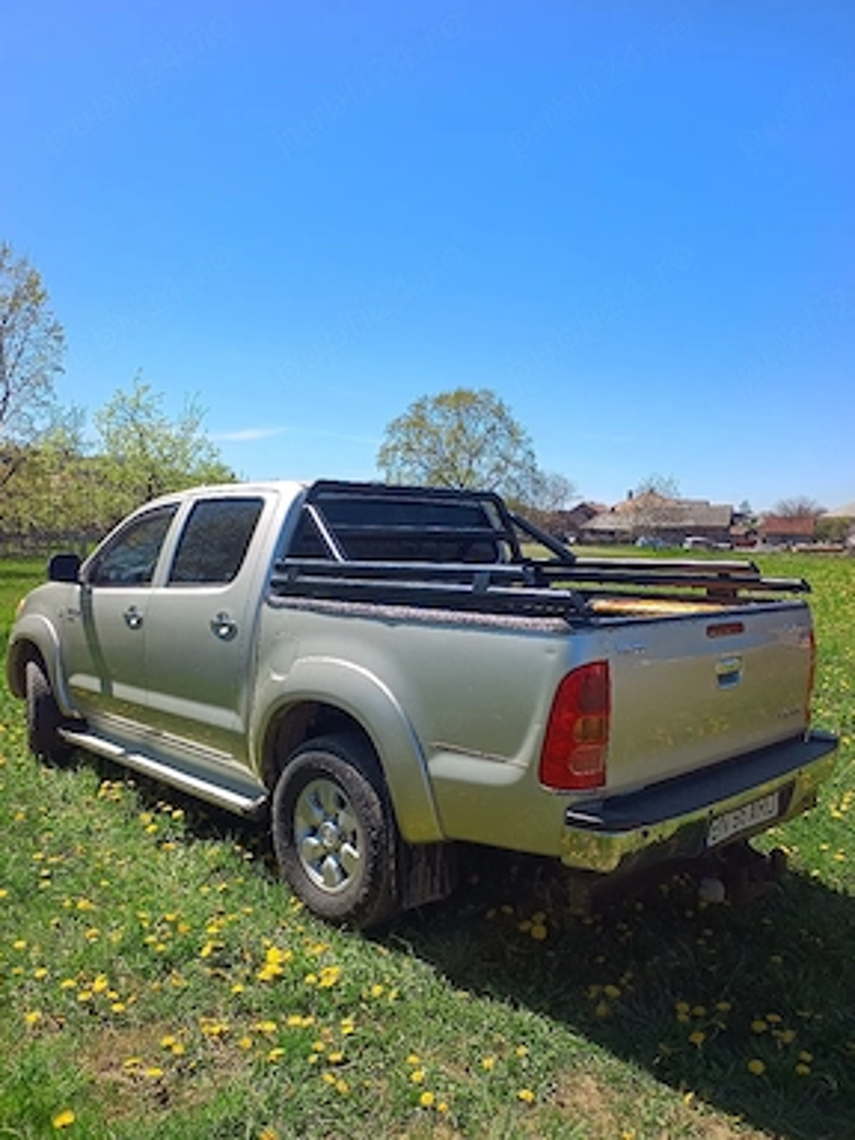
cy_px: 582
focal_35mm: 25
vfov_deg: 69.4
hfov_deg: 54.9
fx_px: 823
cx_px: 428
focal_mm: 5.89
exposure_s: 1/2000
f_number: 1.4
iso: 103
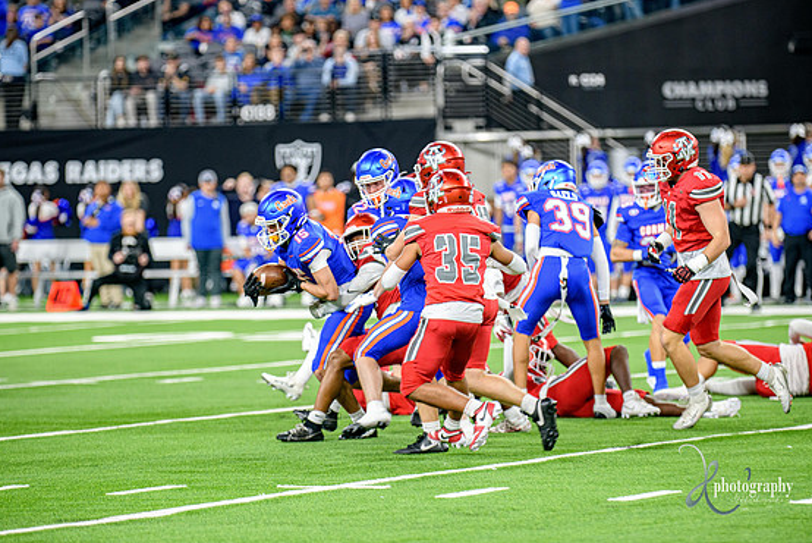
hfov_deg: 10.1
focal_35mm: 204
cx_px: 410
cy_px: 268
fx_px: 4604
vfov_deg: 6.7
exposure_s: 1/400
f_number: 2.8
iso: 1250
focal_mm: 195
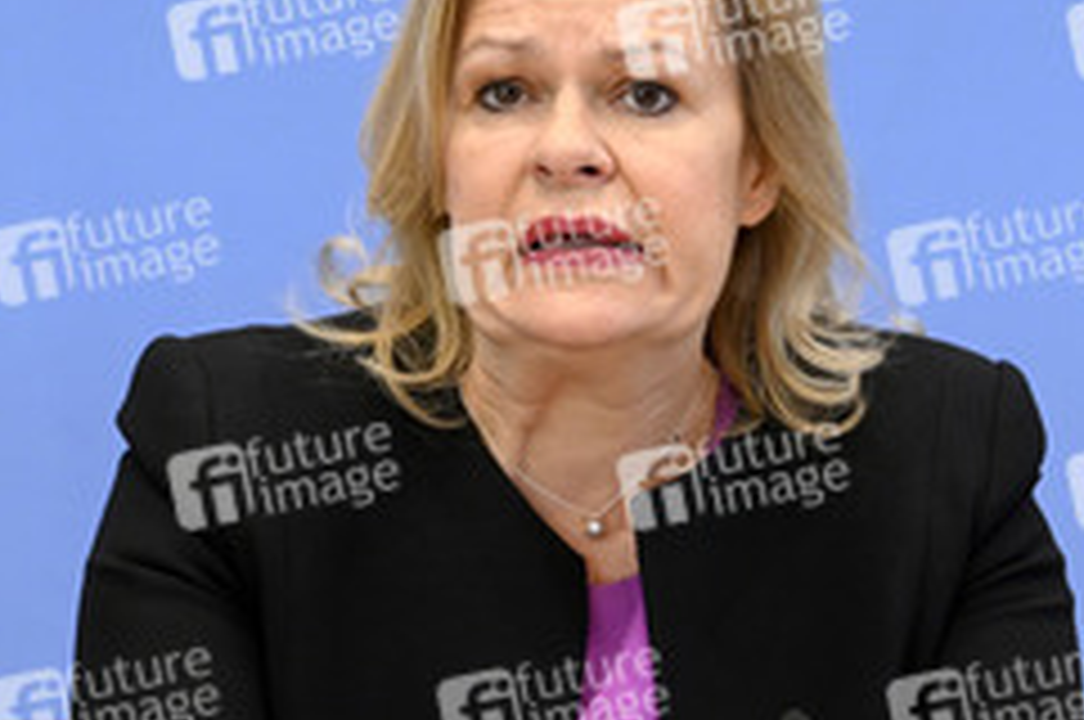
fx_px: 4781
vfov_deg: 8.6
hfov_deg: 12.9
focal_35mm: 159
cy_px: 364
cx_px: 614
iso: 4000
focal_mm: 85
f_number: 5.6
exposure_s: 1/640
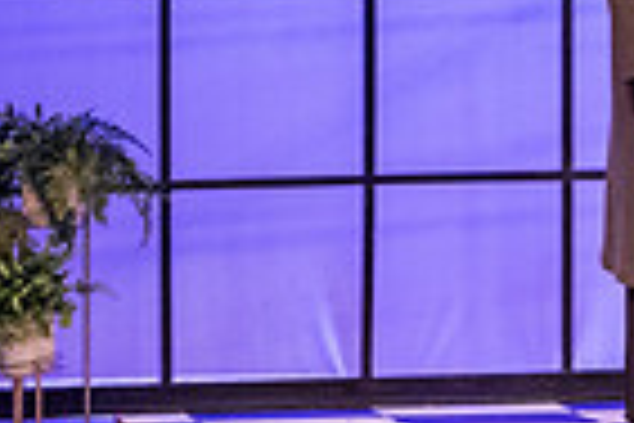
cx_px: 1290
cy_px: -340
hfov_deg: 4.4
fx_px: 8136
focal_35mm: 462
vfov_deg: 3.0
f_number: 3.5
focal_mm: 112
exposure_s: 1/200
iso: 3200
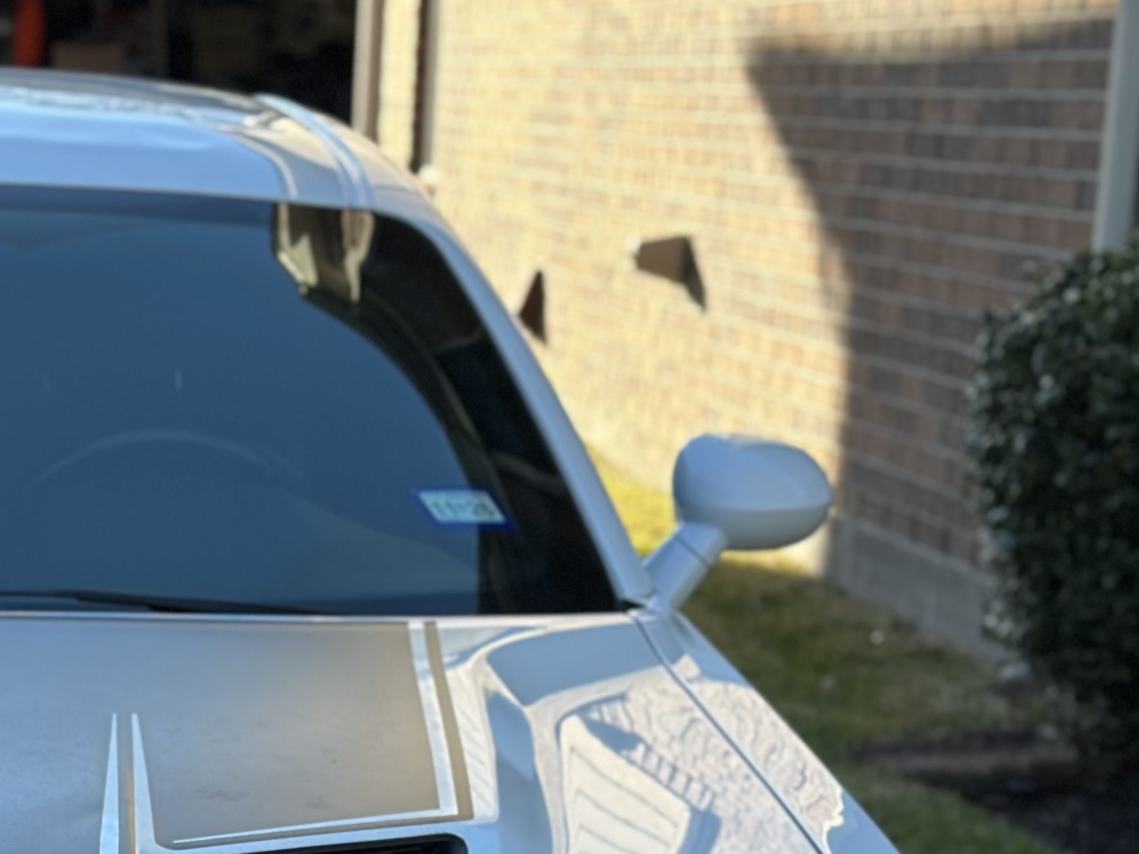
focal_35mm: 124
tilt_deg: -13.7
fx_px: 4080
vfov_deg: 11.7
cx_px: -184
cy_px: 1010
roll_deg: -0.7
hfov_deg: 15.4
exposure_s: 1/1157
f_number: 1.78
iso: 80
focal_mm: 6.86
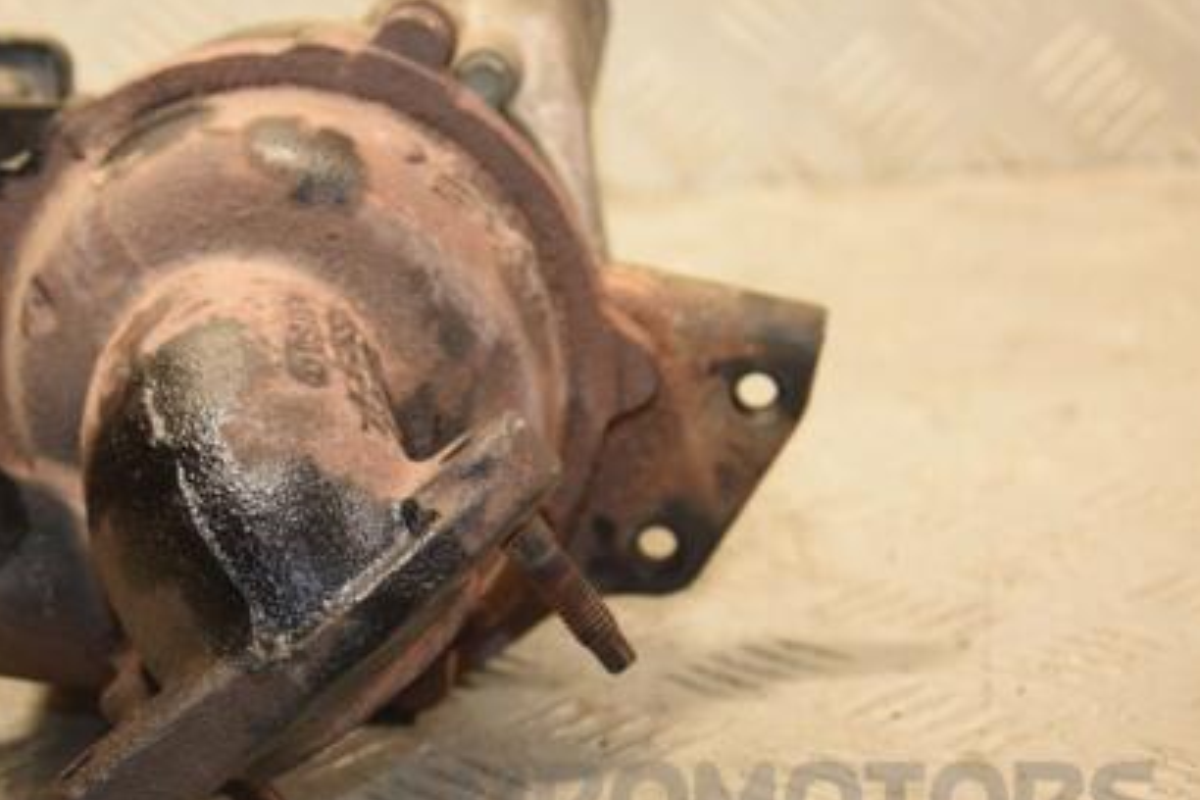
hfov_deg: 19.2
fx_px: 3533
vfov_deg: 12.9
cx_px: 332
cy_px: 415
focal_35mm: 106
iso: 800
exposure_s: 1/200
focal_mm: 48
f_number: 5
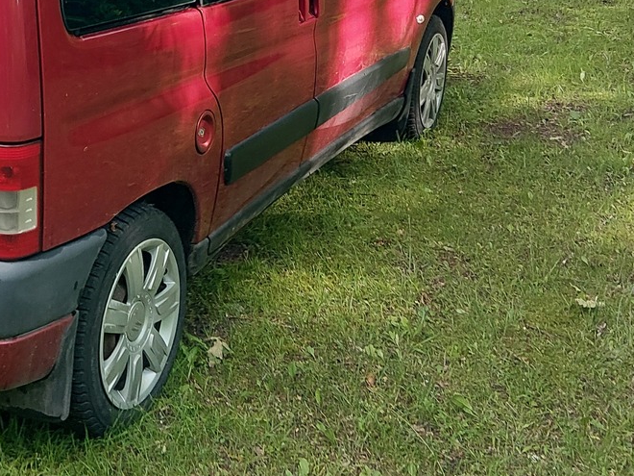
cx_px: 68
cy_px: 3
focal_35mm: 63
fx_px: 1154
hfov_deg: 29.5
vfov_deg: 22.4
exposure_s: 1/50
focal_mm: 3.86
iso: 40
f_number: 1.8
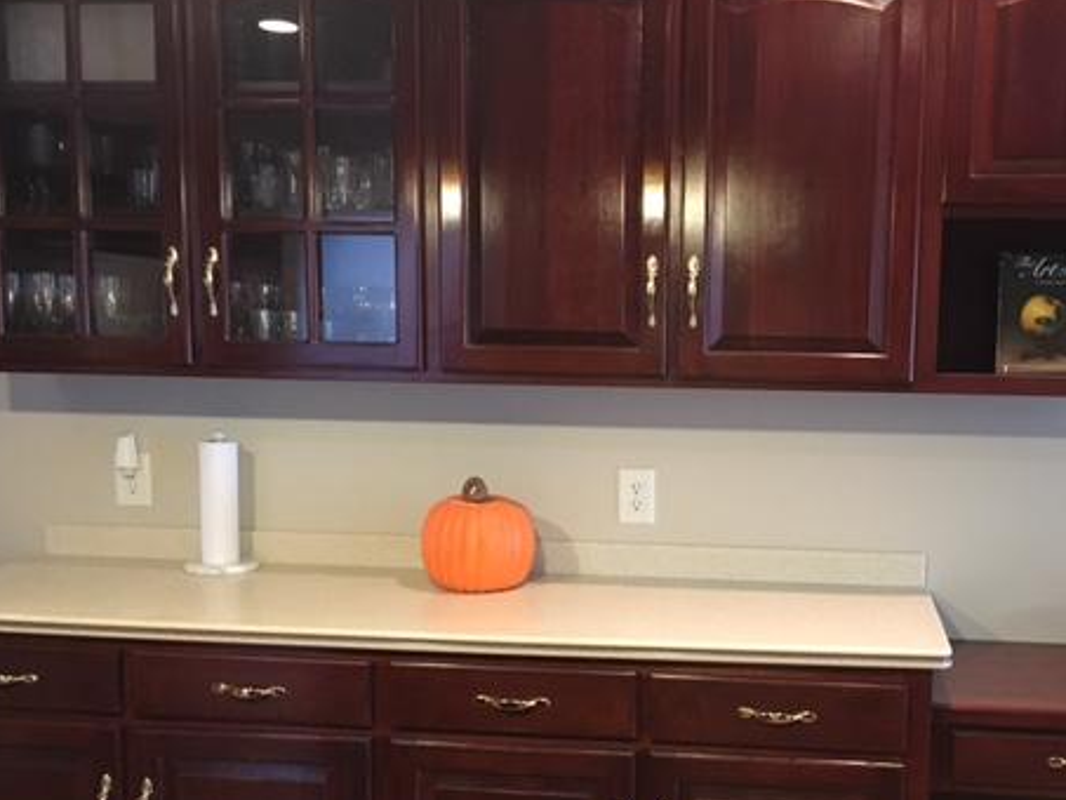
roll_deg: -0.7
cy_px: 494
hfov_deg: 45.2
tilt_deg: -6.1
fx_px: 1263
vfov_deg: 35.0
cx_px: 692
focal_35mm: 41
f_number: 2.2
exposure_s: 1/20
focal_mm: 4.15
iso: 200
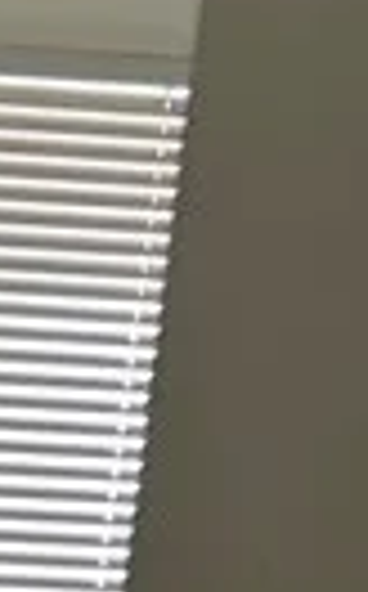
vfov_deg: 8.9
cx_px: -1086
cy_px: 1440
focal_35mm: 214
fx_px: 3449
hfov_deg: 5.4
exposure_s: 1/304
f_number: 1.5
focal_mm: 5.7
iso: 50
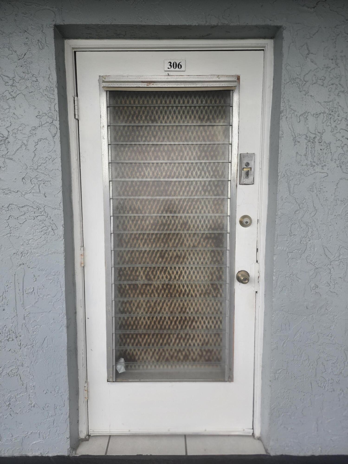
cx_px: 174
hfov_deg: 58.9
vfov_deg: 73.9
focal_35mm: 23
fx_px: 308
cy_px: 232
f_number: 1.8
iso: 12
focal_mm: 6.4
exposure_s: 1/122
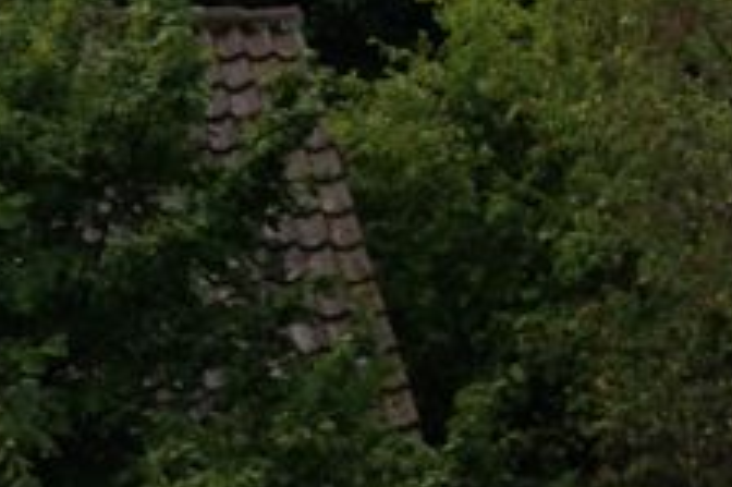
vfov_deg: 7.0
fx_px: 3982
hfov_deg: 9.9
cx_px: -627
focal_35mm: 196
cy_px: -59
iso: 50
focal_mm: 4.12
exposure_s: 1/120
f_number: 2.4
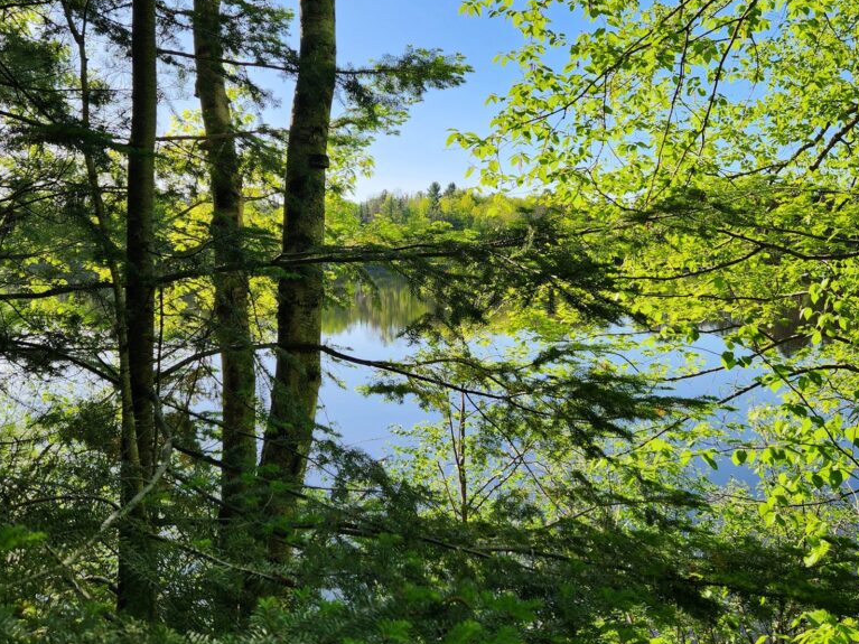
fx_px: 794
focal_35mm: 32
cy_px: 234
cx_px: 432
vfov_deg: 43.7
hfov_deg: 56.8
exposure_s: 1/1038
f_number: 1.8
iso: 20
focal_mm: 5.4
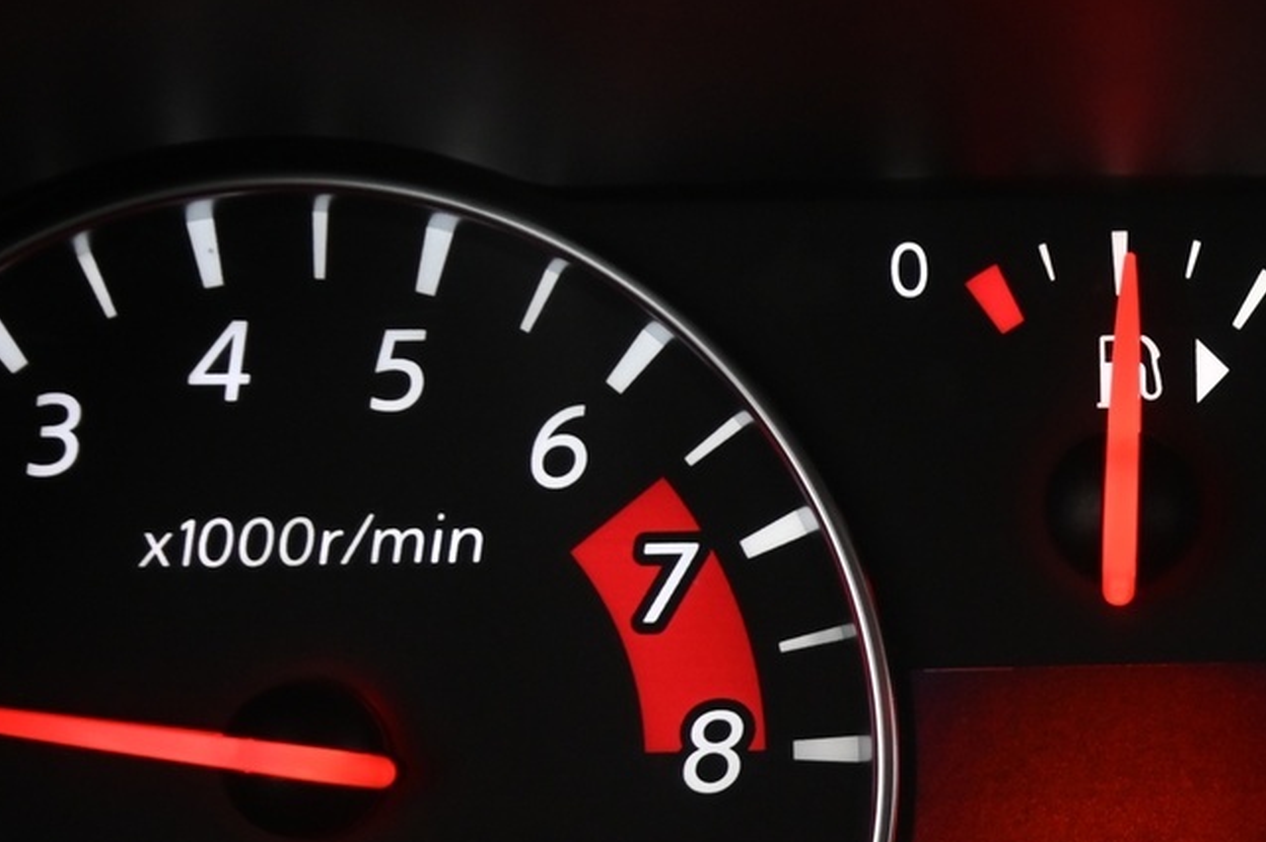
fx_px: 5868
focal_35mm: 167
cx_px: 1177
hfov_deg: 12.2
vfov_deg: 8.2
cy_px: 895
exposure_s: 1/25
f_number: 4
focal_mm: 66
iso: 2000
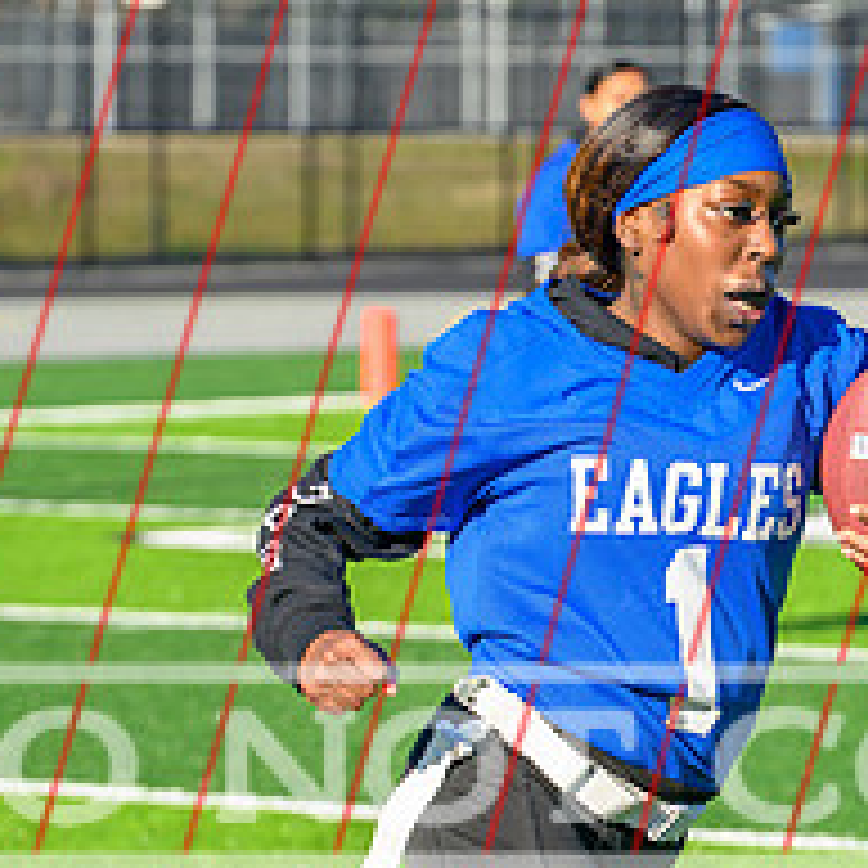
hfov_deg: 6.6
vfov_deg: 6.6
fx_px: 7489
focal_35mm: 264
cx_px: 331
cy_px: 1121
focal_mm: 70
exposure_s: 1/1000
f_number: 2.8
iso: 90
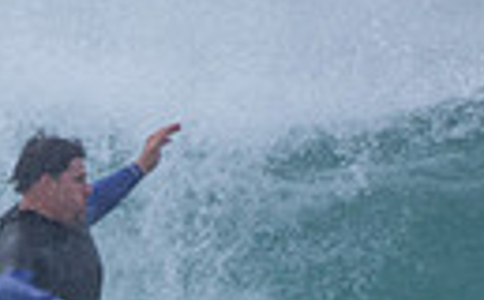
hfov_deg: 0.6
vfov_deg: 0.4
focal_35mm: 3312
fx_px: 43592
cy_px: 501
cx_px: 83
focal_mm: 480
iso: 320
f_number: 5.6
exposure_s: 1/1000
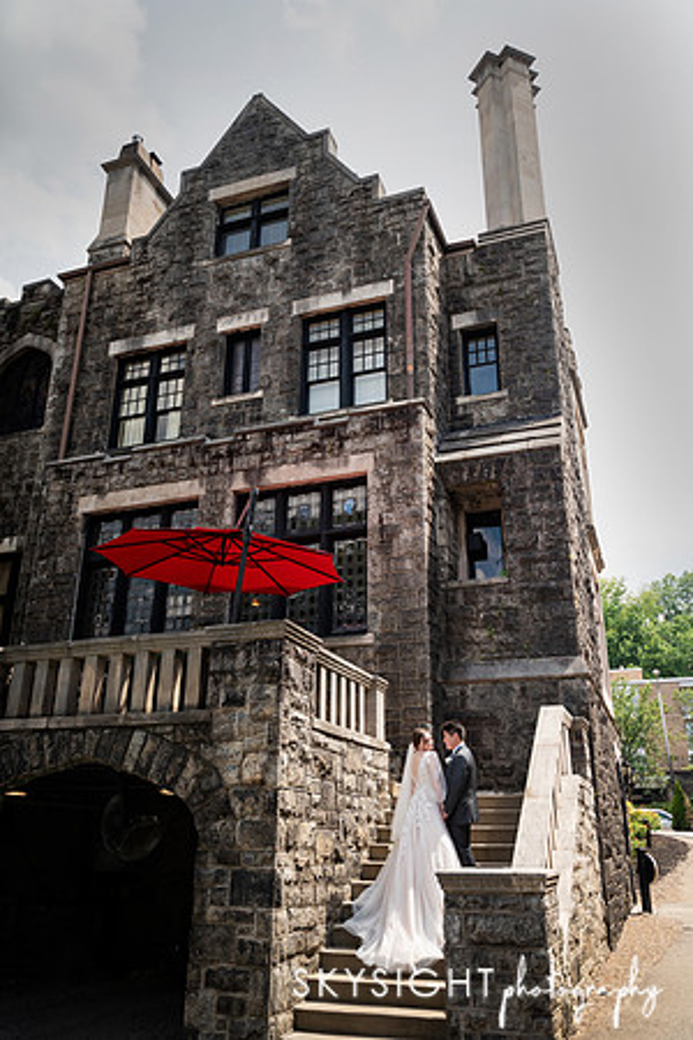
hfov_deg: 46.4
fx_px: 808
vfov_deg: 65.5
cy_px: 520
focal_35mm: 28
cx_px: 346
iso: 640
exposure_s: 1/8000
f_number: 2.8
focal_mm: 28
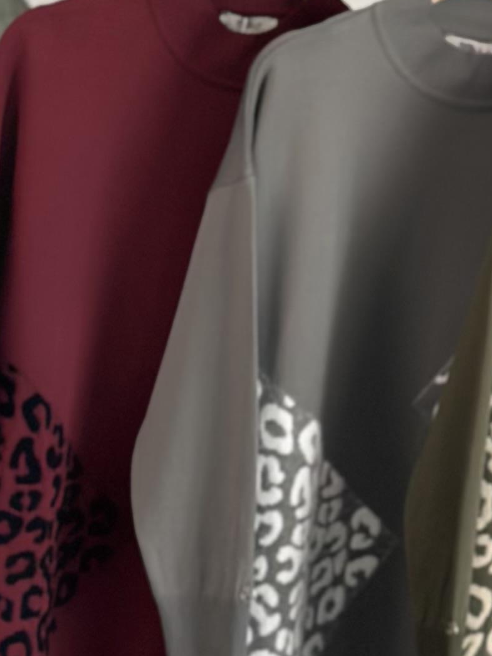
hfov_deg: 7.9
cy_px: 35
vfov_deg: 10.6
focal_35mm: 185
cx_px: 706
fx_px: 3504
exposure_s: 1/325
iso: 80
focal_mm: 6.86
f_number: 1.78
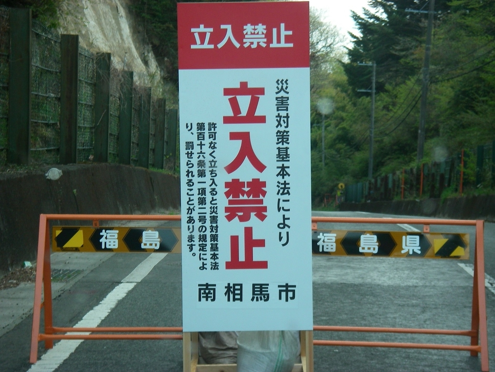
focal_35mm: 97
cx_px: 248
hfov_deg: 20.2
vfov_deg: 15.2
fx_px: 1387
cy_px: 186
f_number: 3.9
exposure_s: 1/80
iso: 125
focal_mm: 16
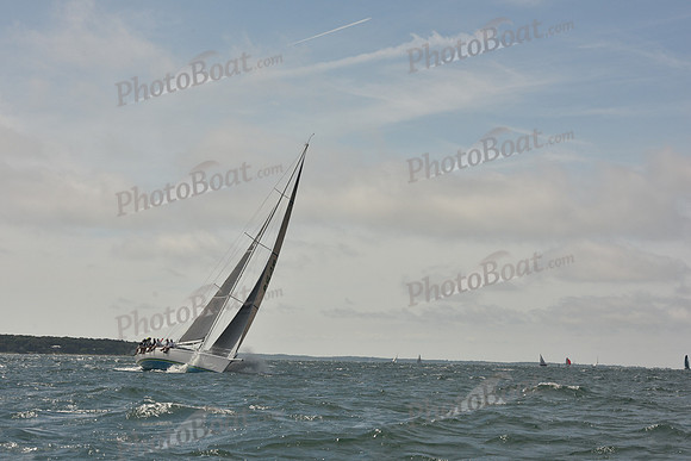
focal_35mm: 86
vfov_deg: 15.9
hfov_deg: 23.6
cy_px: 230
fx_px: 1651
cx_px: 346
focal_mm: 86
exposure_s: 1/800
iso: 320
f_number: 10
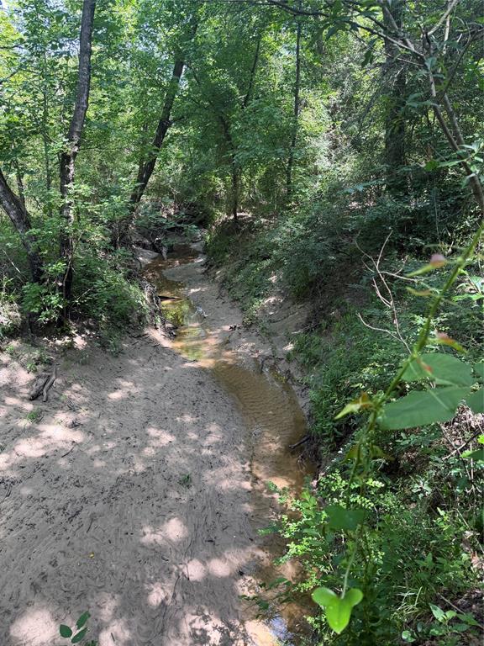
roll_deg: +2.8
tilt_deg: -19.3
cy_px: 323
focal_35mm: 24
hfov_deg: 56.8
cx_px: 242
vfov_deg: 71.6
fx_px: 447
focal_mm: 6.76
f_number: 1.78
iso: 80
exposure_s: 1/141
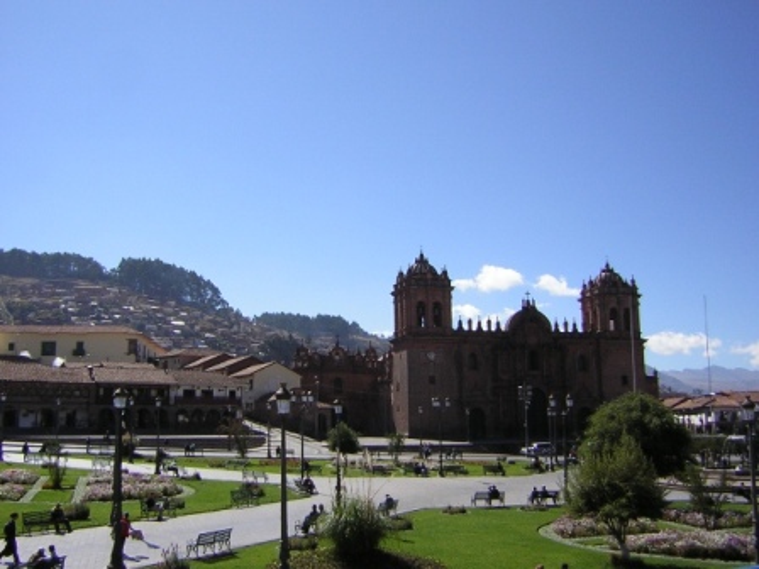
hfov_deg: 51.4
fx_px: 789
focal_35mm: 36
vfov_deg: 39.7
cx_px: 380
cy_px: 284
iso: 50
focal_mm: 4.7
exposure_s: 1/398
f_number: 5.2
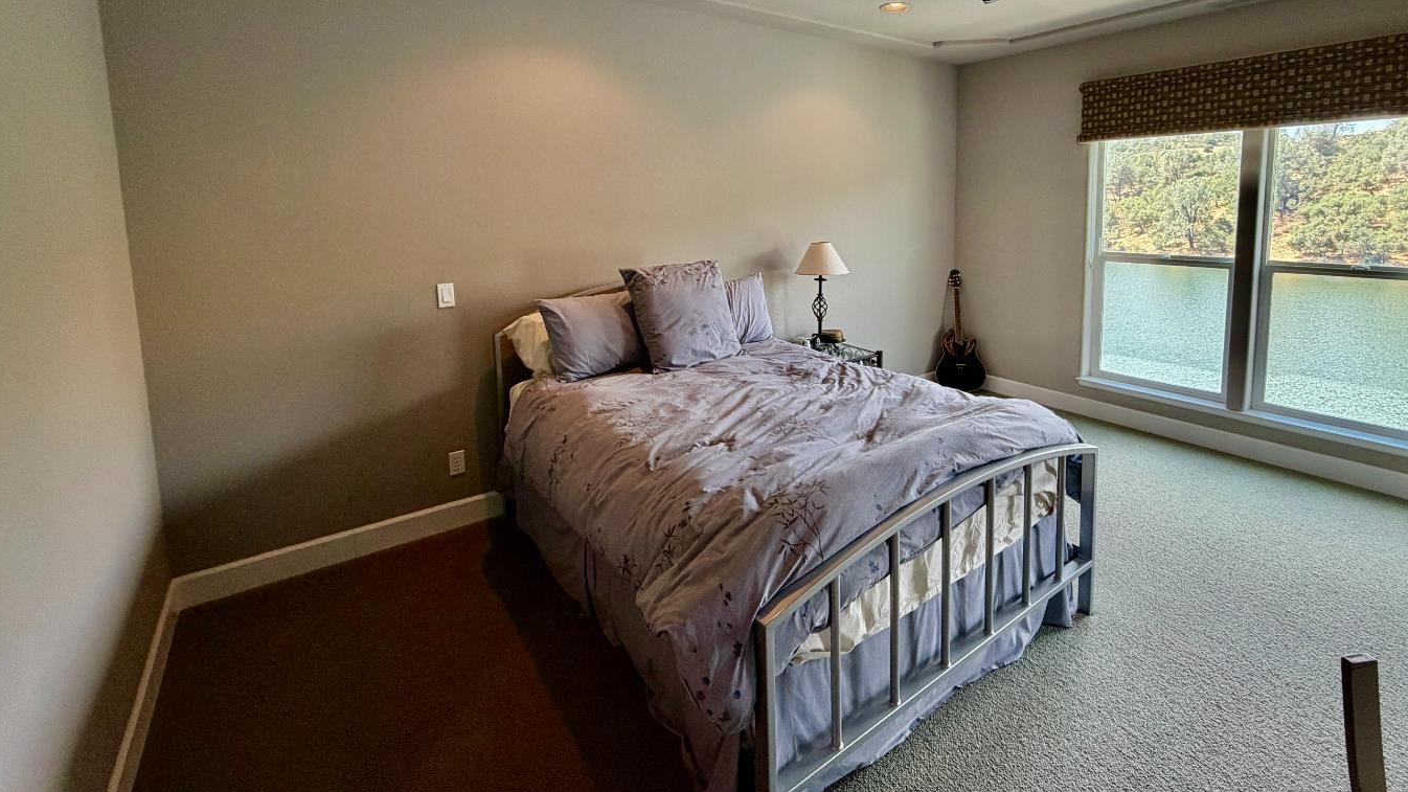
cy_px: 269
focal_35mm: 17
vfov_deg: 62.5
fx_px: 635
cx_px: 778
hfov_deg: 95.6
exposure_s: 1/120
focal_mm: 2.22
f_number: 2.2
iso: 64
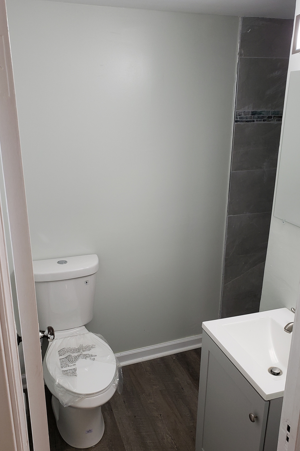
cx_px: 141
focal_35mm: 30
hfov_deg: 43.6
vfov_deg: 61.9
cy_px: 237
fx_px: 375
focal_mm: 4.3
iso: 160
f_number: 2.4
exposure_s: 1/60
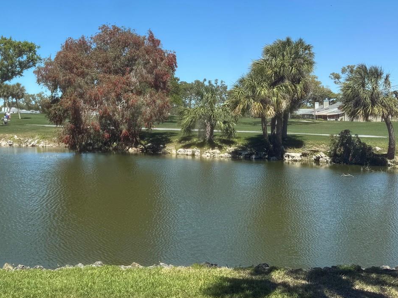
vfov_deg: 34.9
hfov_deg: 45.1
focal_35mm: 41
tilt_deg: -0.5
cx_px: 132
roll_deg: -0.6
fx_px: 471
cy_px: 112
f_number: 1.78
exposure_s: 1/3413
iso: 80
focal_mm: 6.76
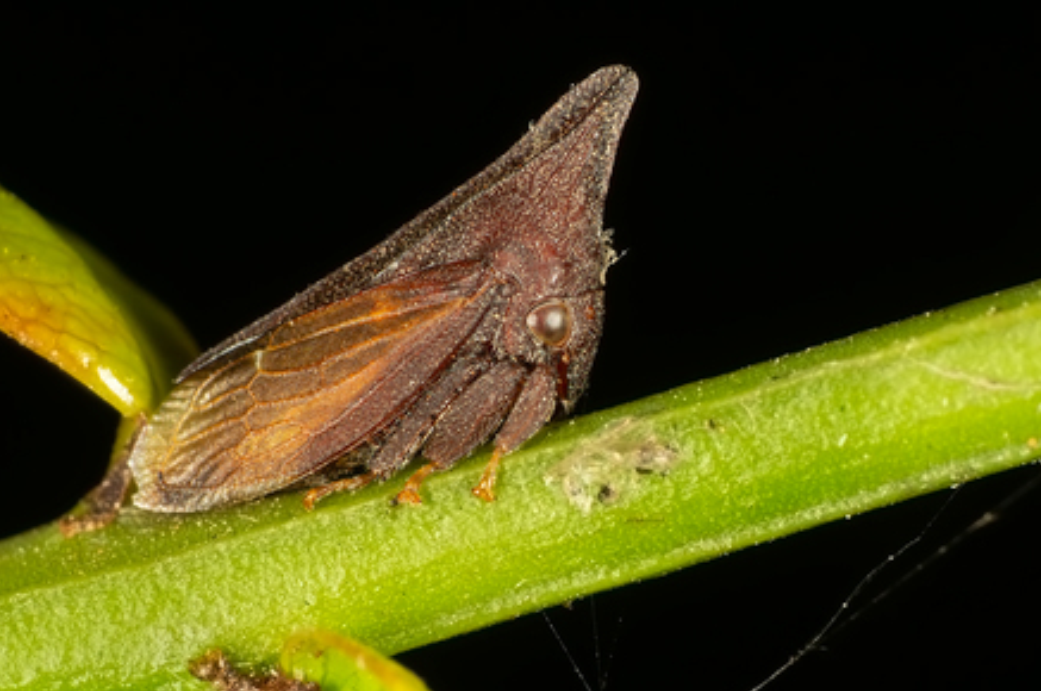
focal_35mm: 189
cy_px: 392
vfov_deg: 7.2
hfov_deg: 10.9
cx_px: 615
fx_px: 5457
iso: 200
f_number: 20
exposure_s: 1/125
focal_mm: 100
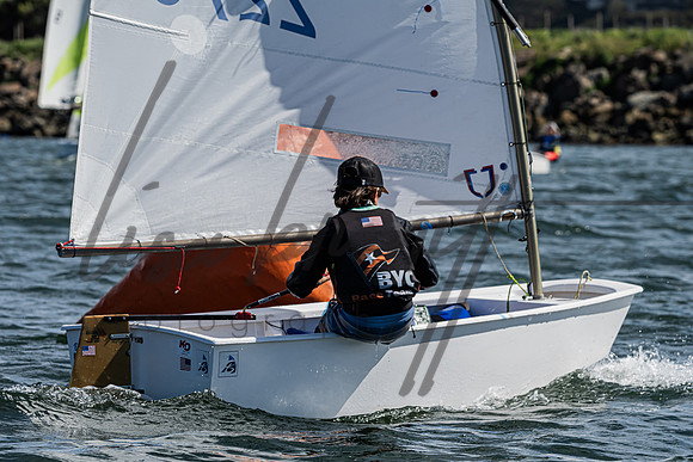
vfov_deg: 5.8
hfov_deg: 8.7
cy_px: 267
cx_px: 321
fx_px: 4542
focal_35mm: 236
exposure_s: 1/1250
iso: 320
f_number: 9
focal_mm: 200
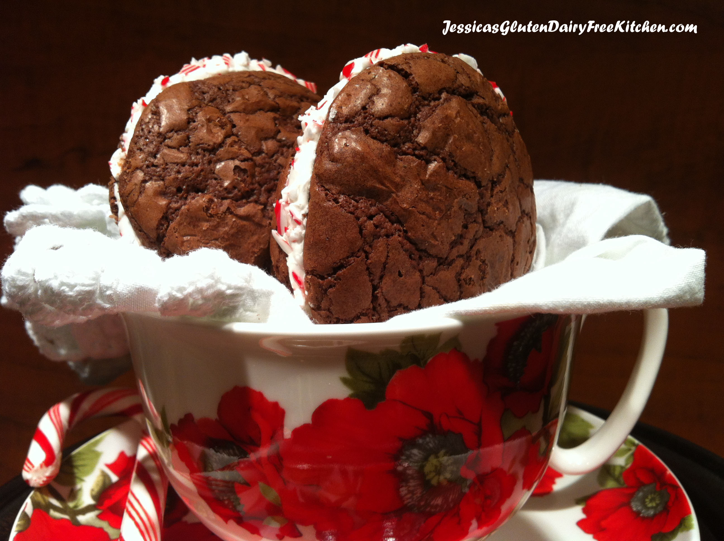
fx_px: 731
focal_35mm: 35
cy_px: 270
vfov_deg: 40.6
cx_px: 362
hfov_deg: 52.7
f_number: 2.8
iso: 80
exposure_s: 1/40
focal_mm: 3.85
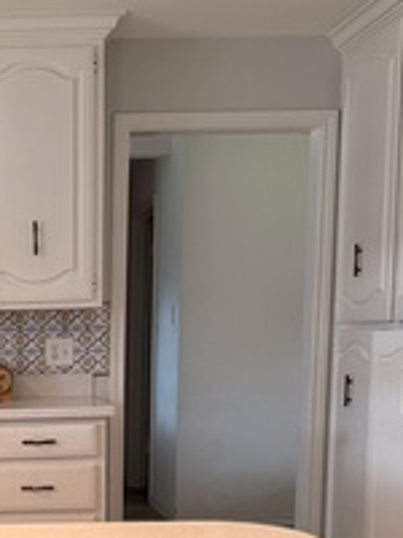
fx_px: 931
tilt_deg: -7.4
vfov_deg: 30.8
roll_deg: +0.5
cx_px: -44
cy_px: 476
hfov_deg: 22.9
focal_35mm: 60
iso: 250
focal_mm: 6.76
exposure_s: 1/60
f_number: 1.78
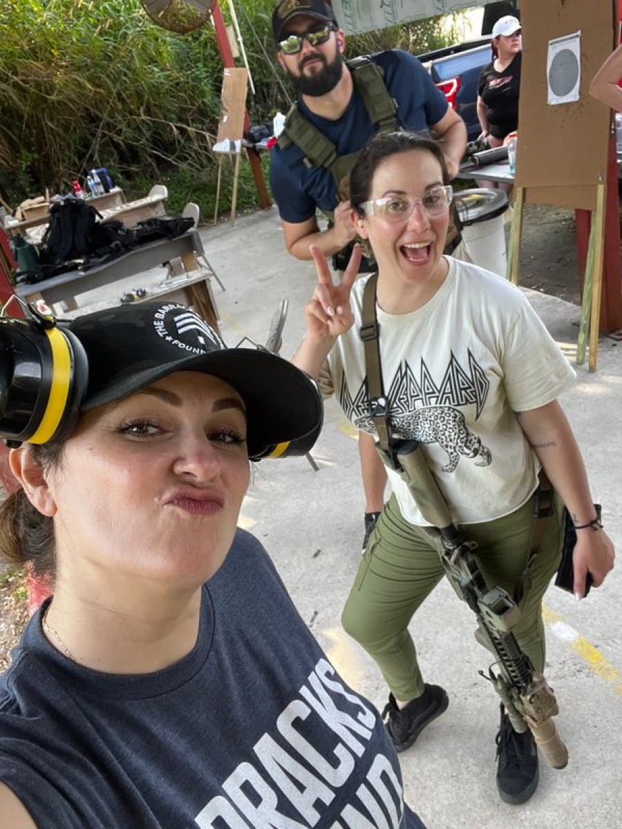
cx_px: 311
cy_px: 414
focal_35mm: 30
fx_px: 719
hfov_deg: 46.8
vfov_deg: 60.0
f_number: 2.2
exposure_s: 1/121
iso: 80
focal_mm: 2.71
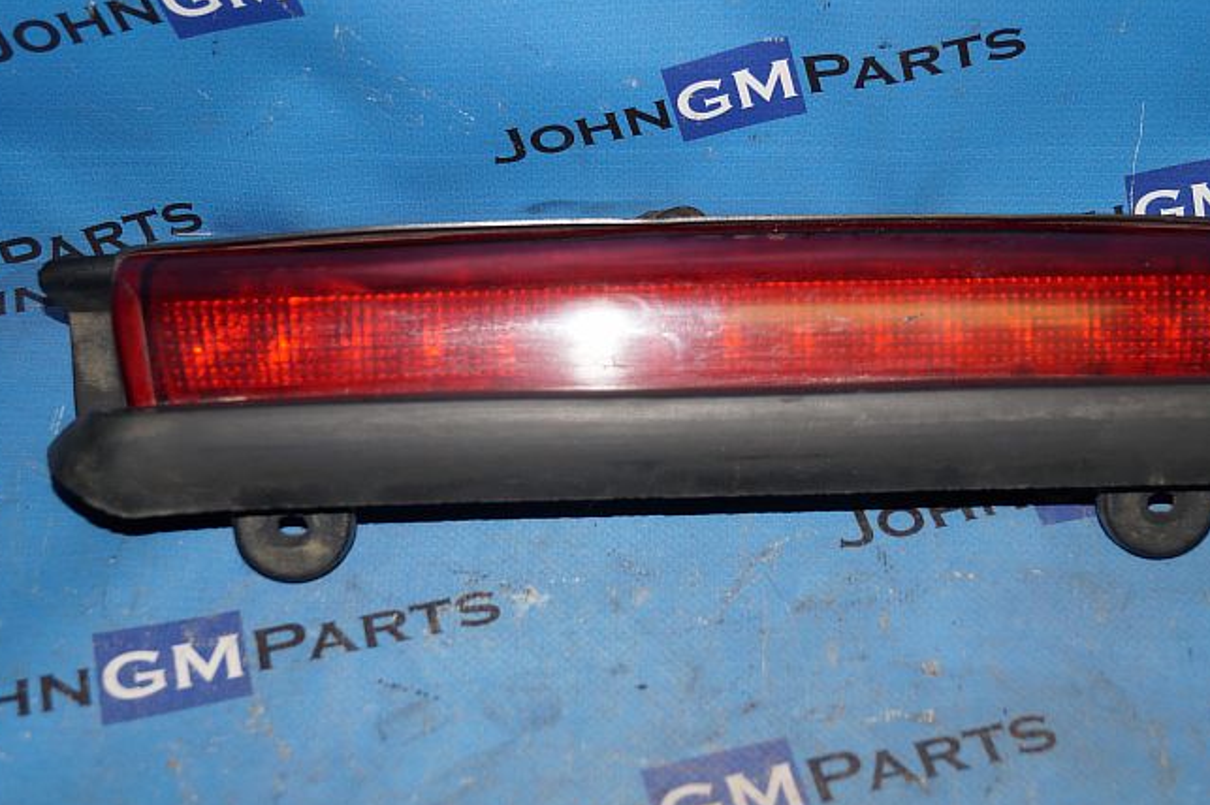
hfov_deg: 35.5
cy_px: 426
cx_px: 724
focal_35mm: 56
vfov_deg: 24.2
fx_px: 1881
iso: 400
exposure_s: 1/60
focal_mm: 30
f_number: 4.5
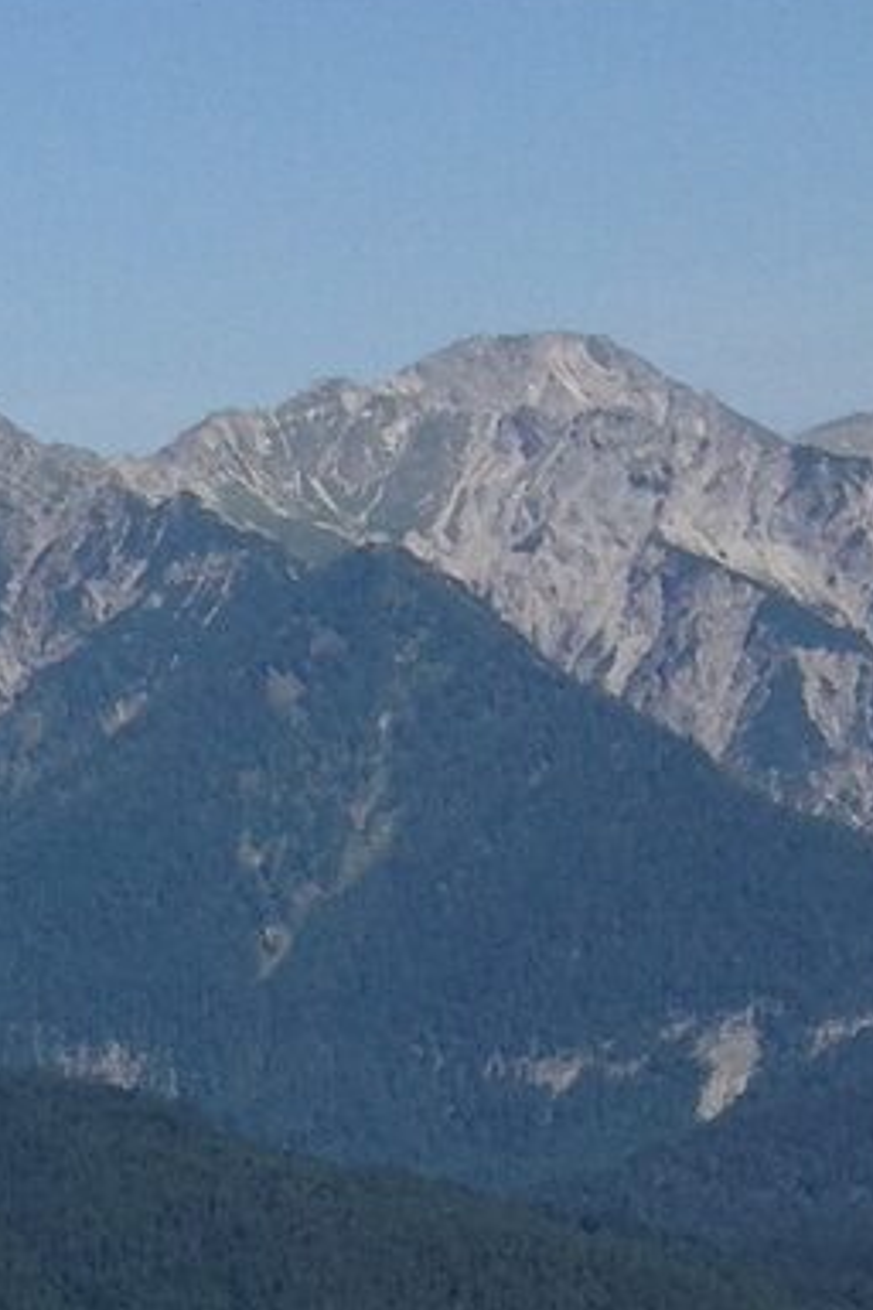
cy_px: 2354
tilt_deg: -15.7
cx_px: -876
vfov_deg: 12.8
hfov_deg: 8.9
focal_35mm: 146
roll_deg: +4.2
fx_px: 5310
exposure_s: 1/1808
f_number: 2.4
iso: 50
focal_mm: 4.12
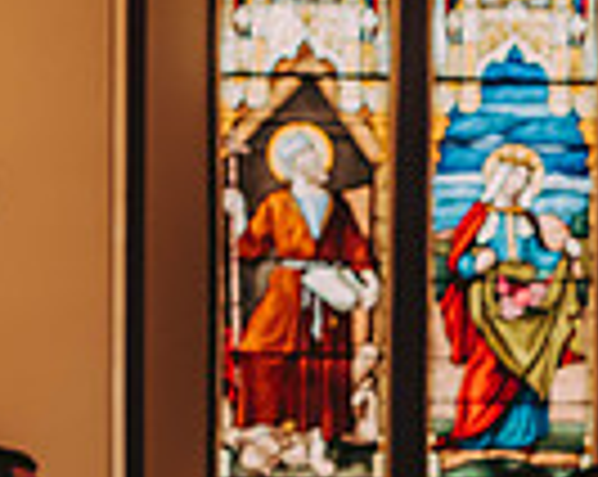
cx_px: 886
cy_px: 772
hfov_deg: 9.2
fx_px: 3623
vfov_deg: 7.4
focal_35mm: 205
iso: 800
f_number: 2.8
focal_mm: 50
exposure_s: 1/125
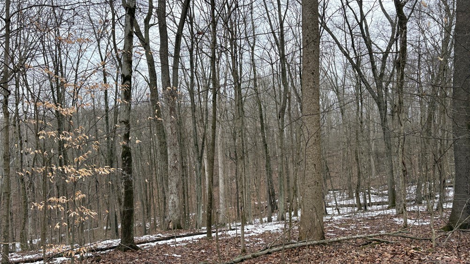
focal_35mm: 29
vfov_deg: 40.1
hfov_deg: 66.0
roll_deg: +4.5
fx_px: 361
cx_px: 240
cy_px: 155
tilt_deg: +0.6
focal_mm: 5.96
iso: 40
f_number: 1.6
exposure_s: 1/264
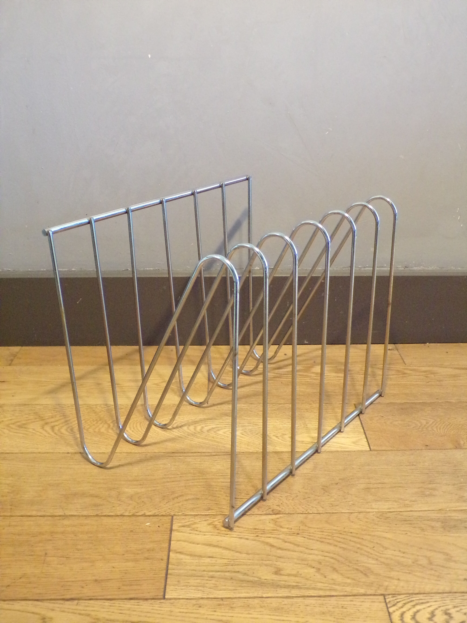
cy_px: 312
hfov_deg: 38.7
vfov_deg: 50.1
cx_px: 234
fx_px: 666
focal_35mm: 37
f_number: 3.3
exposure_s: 1/18
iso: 800
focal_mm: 6.6
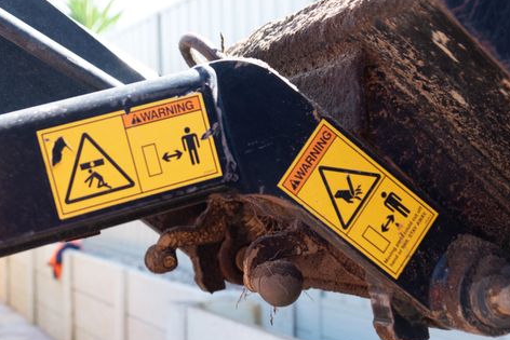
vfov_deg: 20.2
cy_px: 232
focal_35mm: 67
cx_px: 196
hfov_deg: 30.0
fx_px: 949
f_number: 4.3
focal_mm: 29.3
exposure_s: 1/125
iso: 200
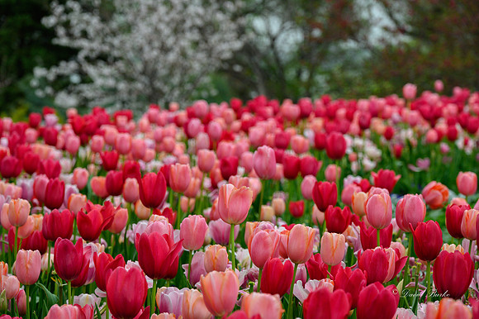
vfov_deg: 8.8
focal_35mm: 155
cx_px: 240
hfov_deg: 13.3
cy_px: 160
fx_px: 2061
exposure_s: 1/250
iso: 720
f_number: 10
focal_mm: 155
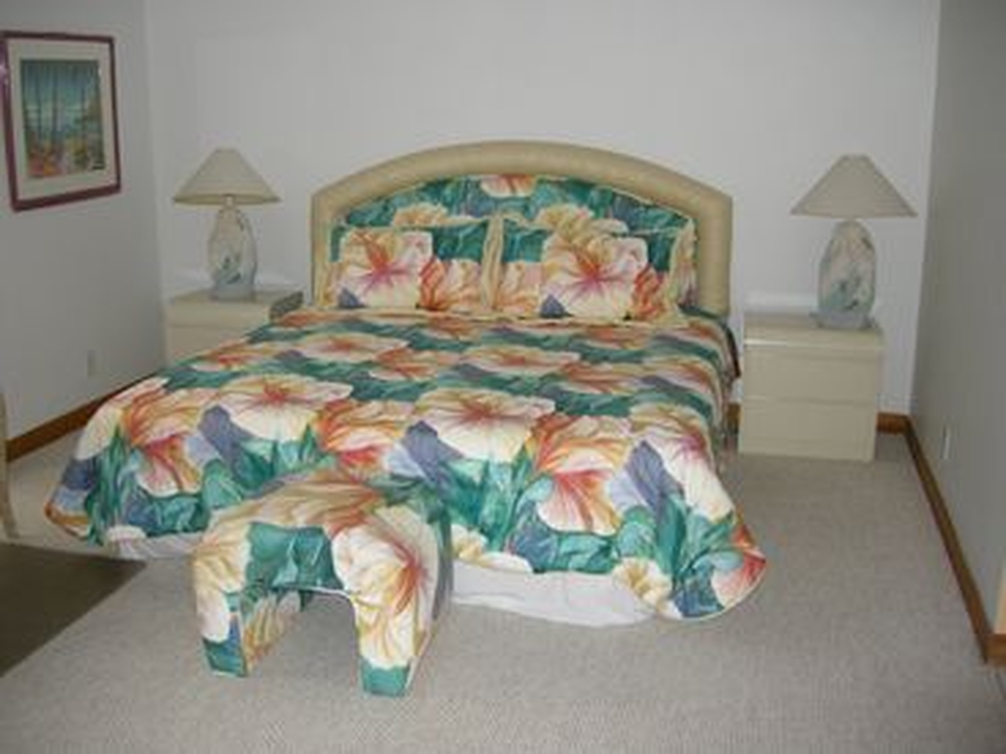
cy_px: 377
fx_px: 1046
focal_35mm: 36
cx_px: 503
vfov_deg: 39.7
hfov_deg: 51.4
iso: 87
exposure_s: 1/30
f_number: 2.7
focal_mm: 7.5
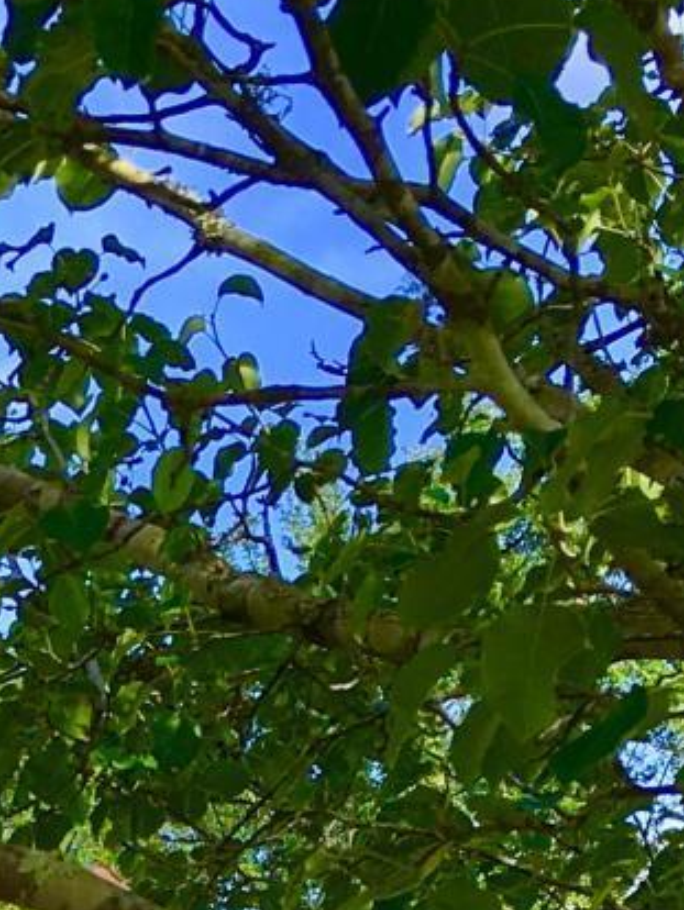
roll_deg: -1.6
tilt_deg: -2.3
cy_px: 1741
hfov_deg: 10.3
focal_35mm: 140
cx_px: -308
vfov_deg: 12.6
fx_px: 3685
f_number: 2.2
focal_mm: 4.15
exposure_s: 1/561
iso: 25
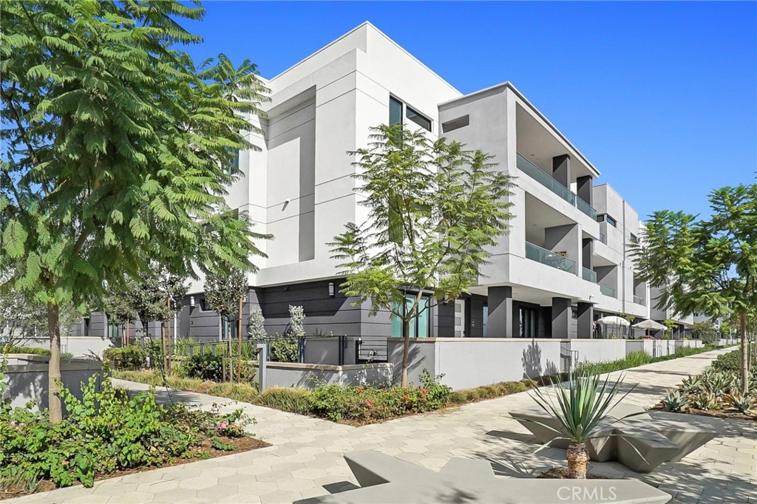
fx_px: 315
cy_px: 252
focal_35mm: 15
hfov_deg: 100.4
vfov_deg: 77.3
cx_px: 378
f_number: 9
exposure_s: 1/2500
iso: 800
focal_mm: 10
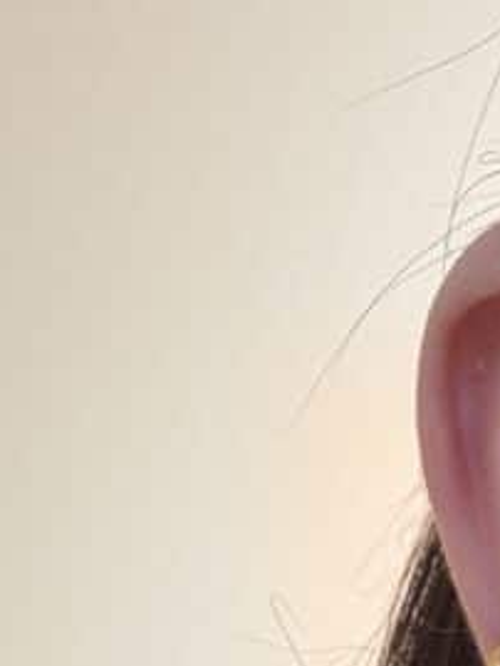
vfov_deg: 16.2
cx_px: 151
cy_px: 904
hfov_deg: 13.0
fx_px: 2194
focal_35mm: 114
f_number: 1.9
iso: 80
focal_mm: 2.69
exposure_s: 1/50
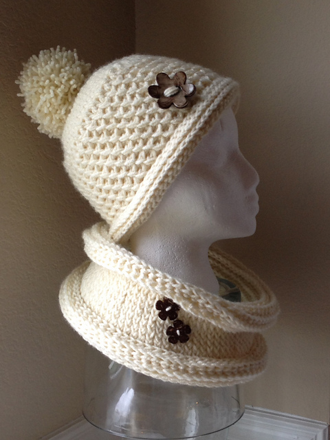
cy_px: 220
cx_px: 165
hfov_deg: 40.7
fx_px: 445
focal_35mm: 35
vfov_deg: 52.6
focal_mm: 4.28
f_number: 2.4
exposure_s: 1/24
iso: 50
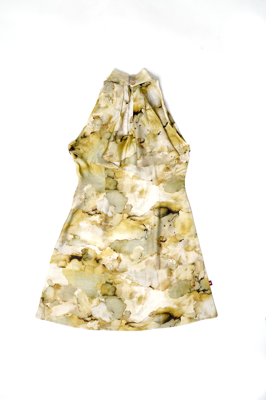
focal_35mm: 35
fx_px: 388
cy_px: 200
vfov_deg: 54.4
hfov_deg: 37.9
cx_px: 133
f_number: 9
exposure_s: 1/50
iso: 1000
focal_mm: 35
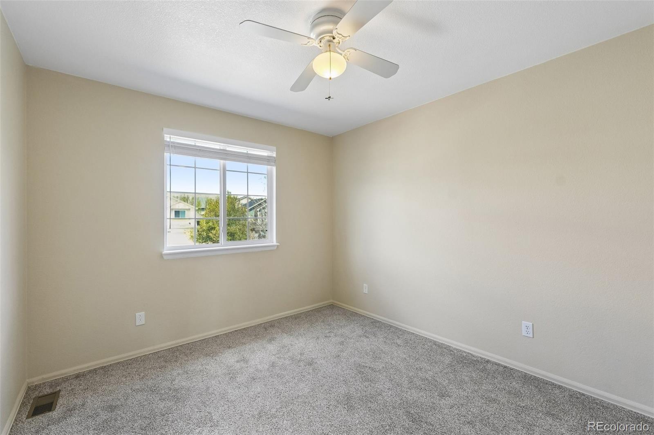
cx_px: 327
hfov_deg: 100.4
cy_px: 218
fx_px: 272
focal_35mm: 15
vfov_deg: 77.3
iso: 640
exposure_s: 1/50
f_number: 9
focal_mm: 10
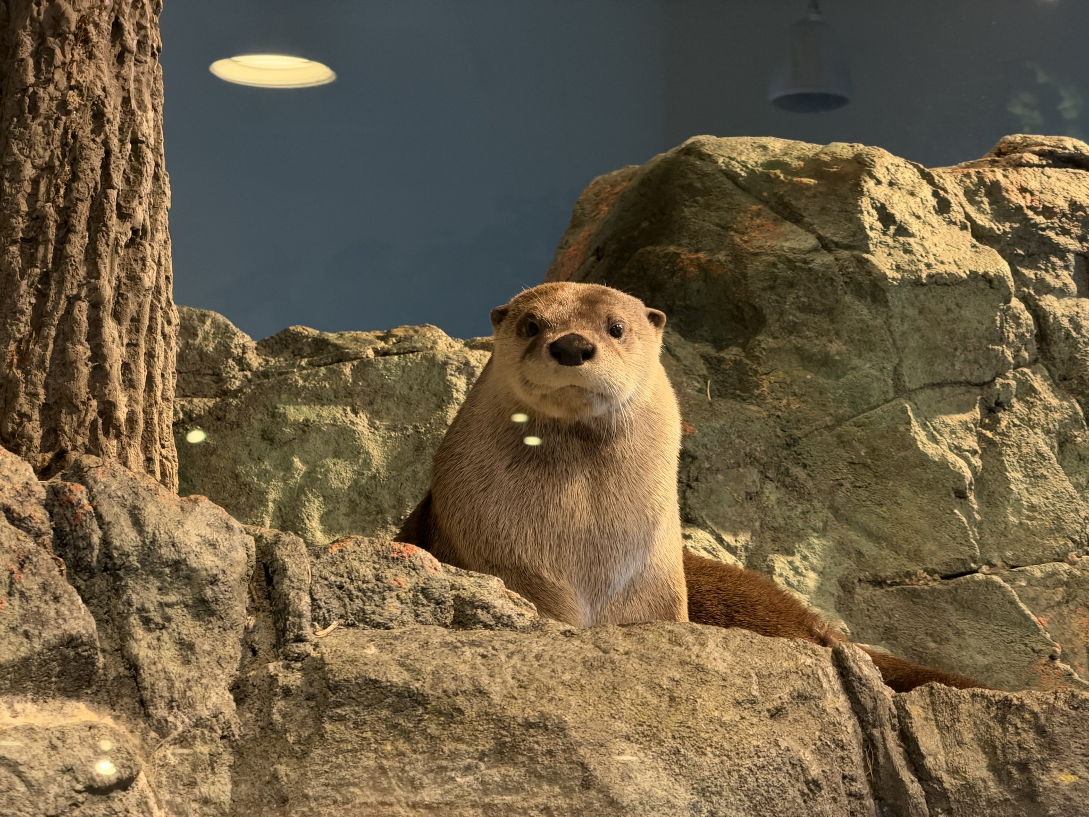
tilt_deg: +9.6
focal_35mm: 100
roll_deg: -0.6
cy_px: 408
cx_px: 544
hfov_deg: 19.6
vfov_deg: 14.8
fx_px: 3146
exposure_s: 1/60
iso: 400
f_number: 2.8
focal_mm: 16.89
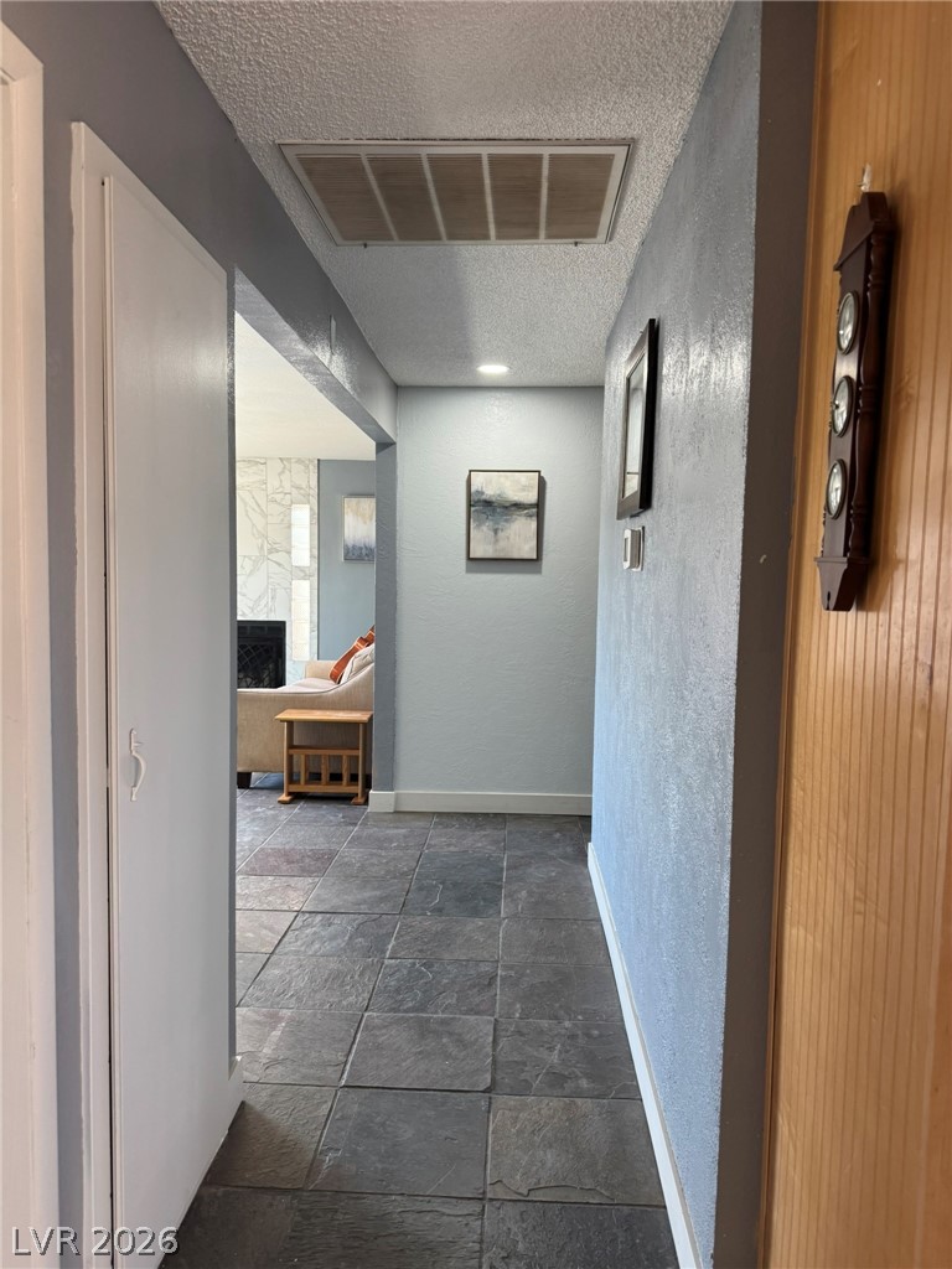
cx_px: 476
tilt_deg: -2.1
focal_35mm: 24
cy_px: 634
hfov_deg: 56.8
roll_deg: -2.2
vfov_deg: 71.6
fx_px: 880
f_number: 1.78
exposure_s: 1/120
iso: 200
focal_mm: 6.76
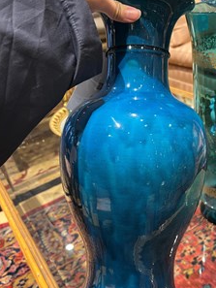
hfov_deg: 40.4
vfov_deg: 52.5
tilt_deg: -31.8
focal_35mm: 35
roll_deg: +8.5
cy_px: 160
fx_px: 291
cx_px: 137
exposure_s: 1/60
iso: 250
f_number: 1.5
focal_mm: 5.7
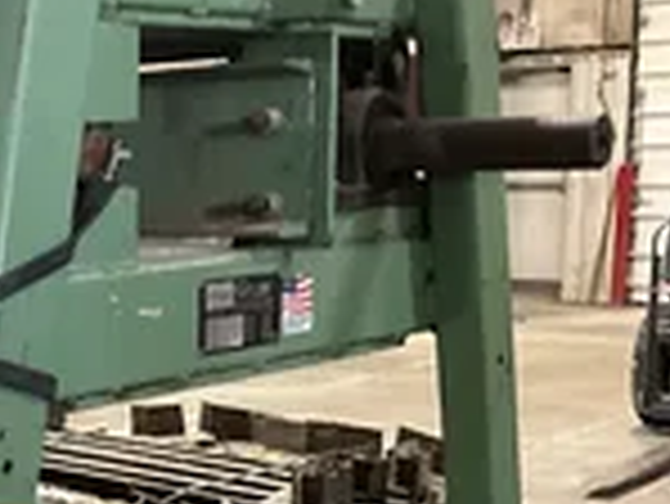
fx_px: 1511
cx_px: -184
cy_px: 396
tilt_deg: -8.9
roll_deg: +2.4
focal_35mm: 78
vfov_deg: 18.8
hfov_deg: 22.5
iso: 320
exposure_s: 1/40
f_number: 1.8
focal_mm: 3
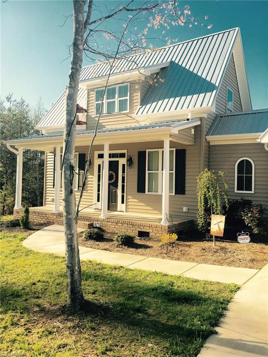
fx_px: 299
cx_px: 134
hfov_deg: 48.2
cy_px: 178
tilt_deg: +2.0
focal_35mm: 29
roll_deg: -2.0
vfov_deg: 61.7
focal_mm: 4.15
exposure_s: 1/1040
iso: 25
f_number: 2.2
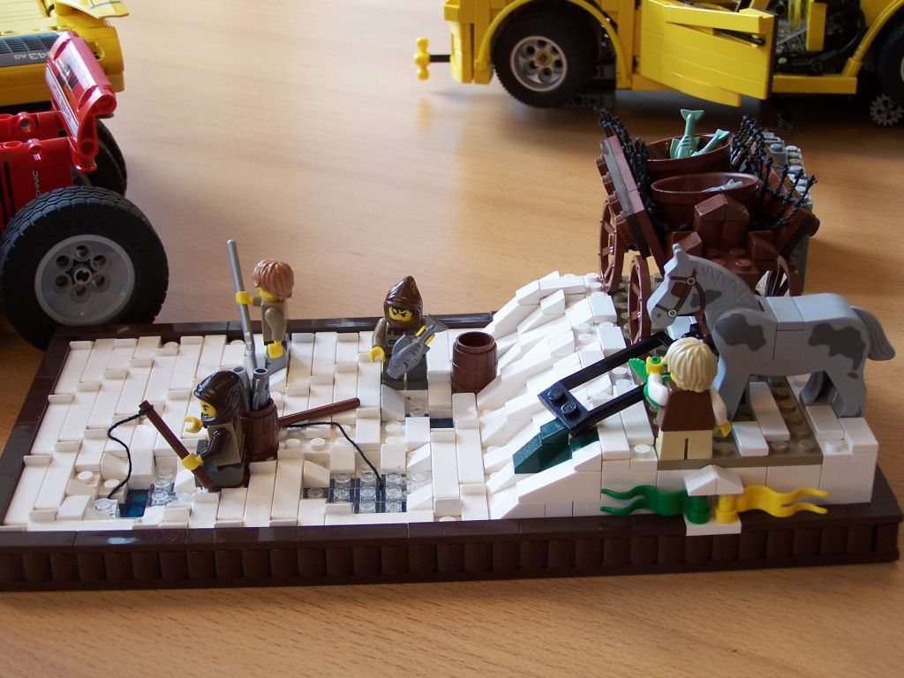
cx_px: 452
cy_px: 339
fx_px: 1541
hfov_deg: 32.7
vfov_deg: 24.8
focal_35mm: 59
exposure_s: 1/15
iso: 80
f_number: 3.1
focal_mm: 9.8
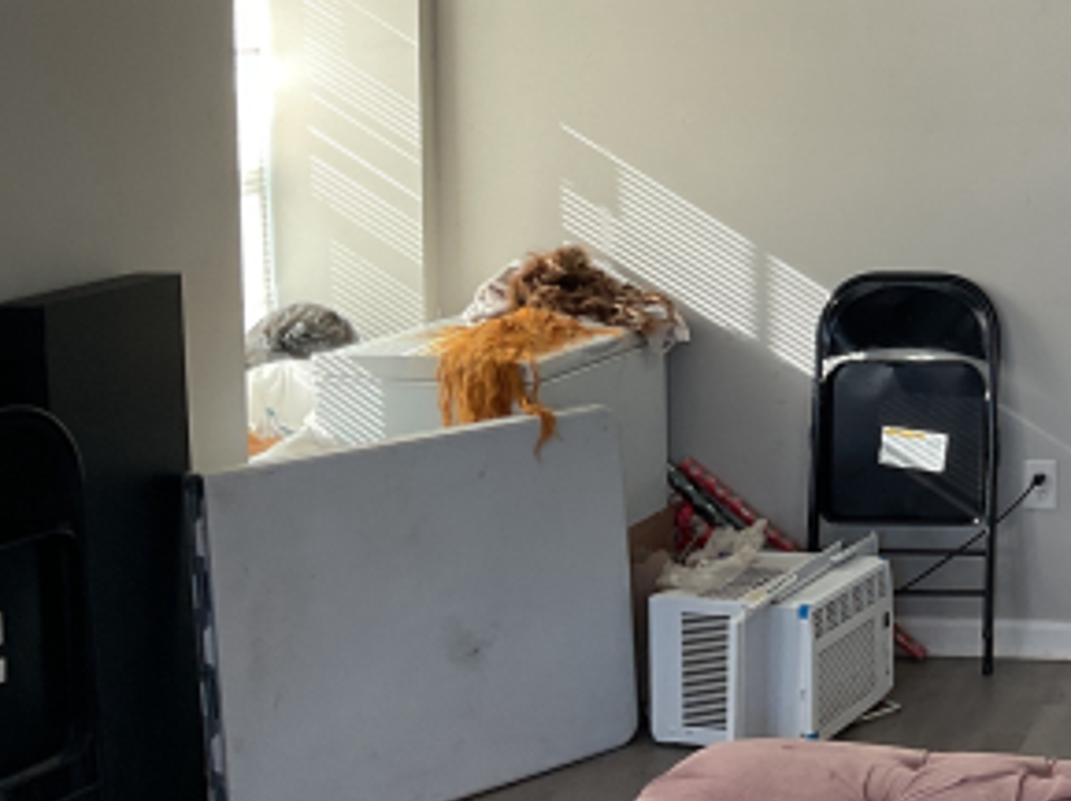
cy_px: 159
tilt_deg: -5.3
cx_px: 1199
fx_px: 2070
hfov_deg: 26.5
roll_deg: -1.6
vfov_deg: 21.6
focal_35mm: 67
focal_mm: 3
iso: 40
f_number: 1.8
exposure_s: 1/60
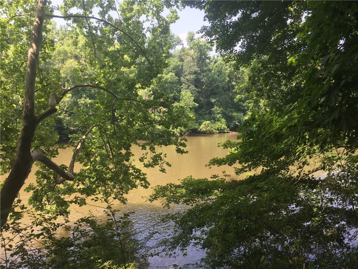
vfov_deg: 48.2
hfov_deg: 61.7
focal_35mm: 29
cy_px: 134
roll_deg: +0.0
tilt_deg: -3.2
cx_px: 179
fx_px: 300
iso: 32
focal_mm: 4.15
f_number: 2.2
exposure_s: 1/353
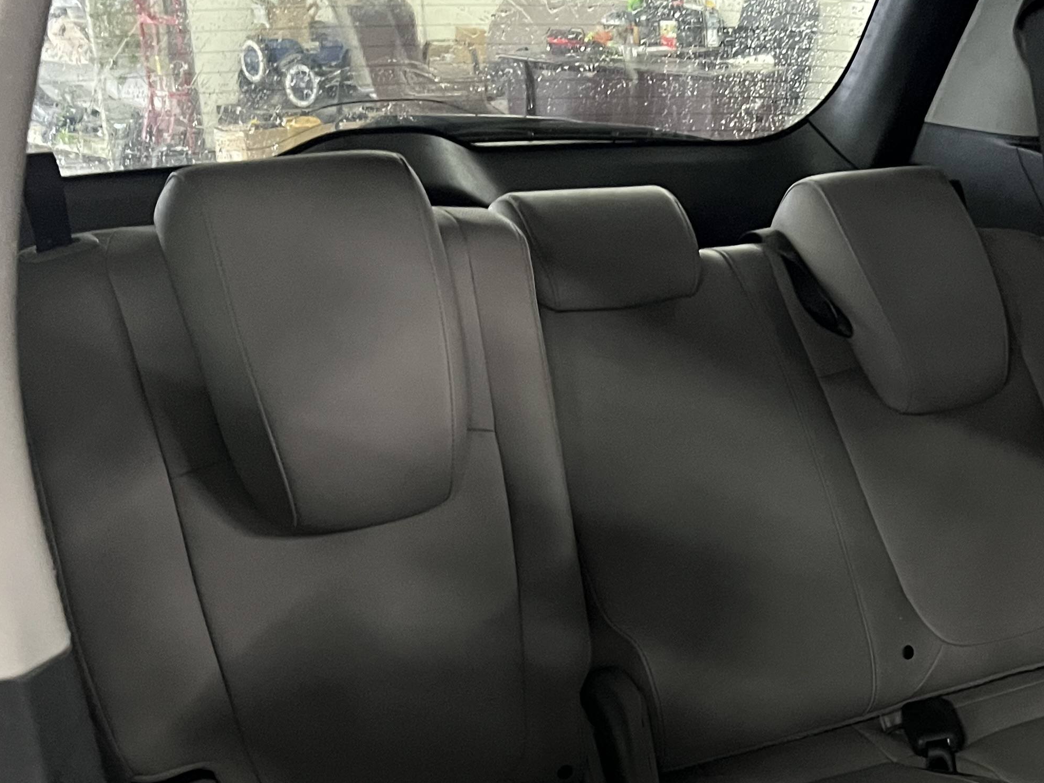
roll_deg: -0.3
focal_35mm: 53
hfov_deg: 35.7
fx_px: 1598
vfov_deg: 26.1
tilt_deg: -29.6
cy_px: 785
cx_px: 716
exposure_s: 1/30
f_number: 1.5
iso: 500
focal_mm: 5.7
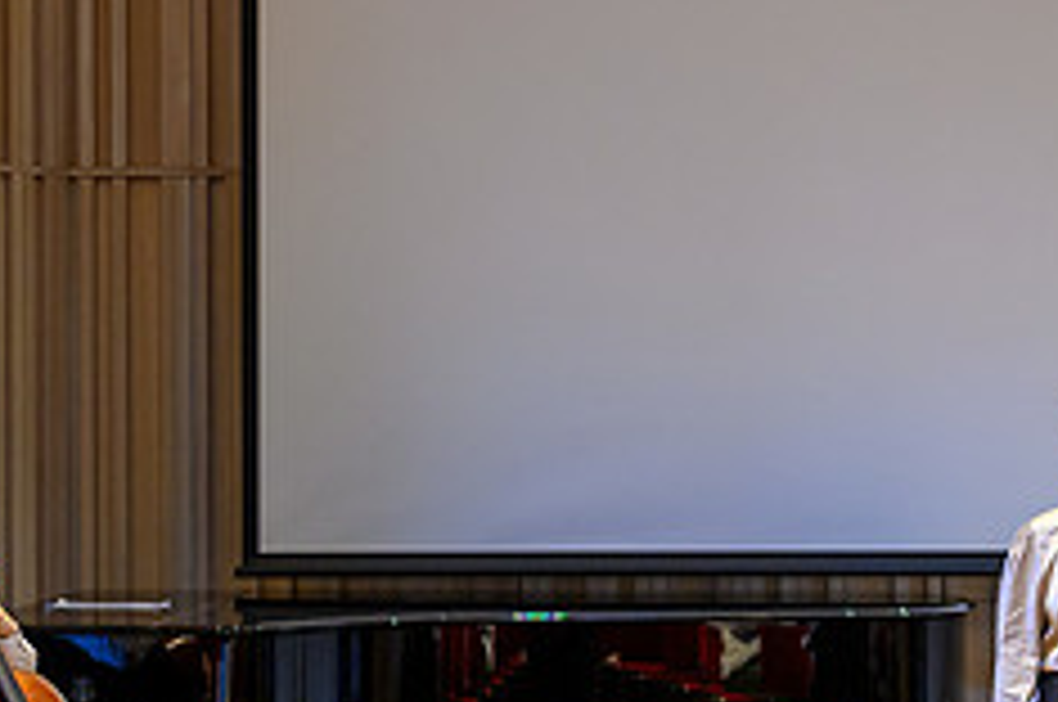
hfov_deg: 15.7
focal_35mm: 129
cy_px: 450
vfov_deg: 10.6
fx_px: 3786
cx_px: 918
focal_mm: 35
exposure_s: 1/320
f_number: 2
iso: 1000
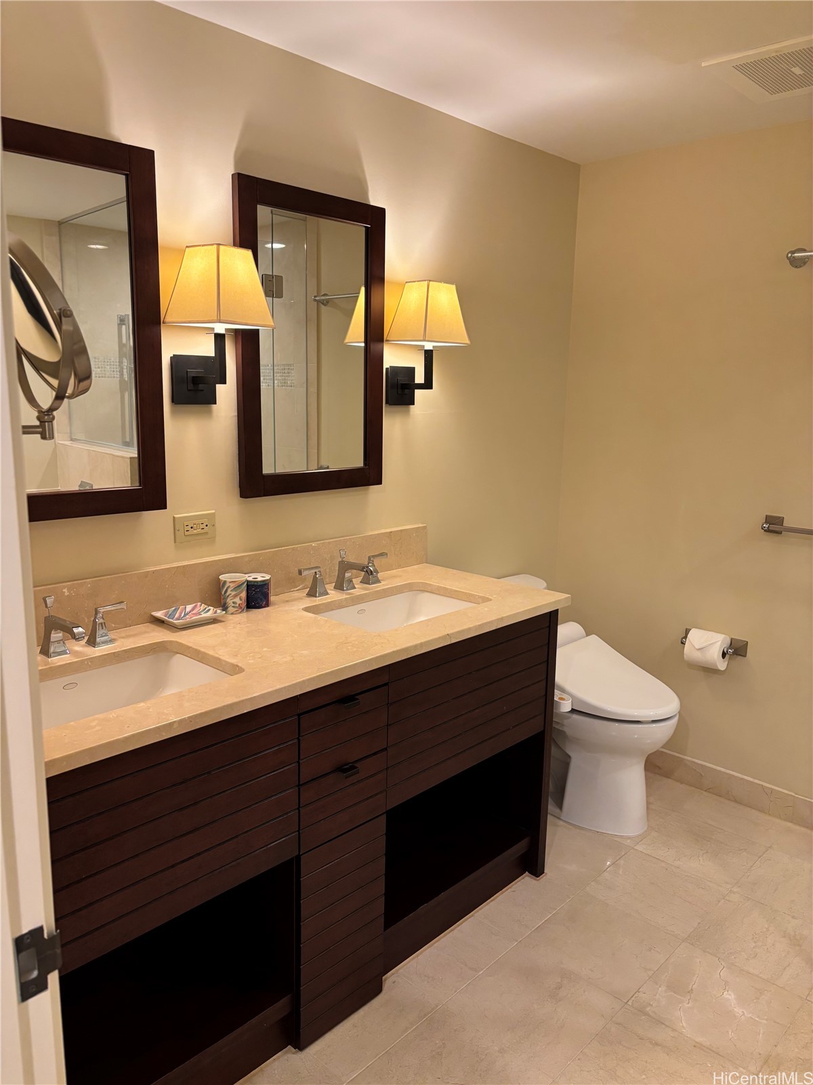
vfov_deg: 67.3
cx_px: 406
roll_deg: -1.2
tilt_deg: -10.9
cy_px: 542
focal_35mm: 26
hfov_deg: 53.1
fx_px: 814
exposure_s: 1/60
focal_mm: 5.96
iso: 160
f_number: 1.6
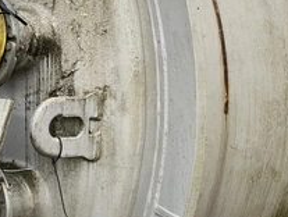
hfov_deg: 20.5
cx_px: 39
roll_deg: -0.2
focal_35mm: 94
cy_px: 95
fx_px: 783
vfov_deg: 15.8
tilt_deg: -2.5
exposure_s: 1/294
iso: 32
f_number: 1.6
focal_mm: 4.2
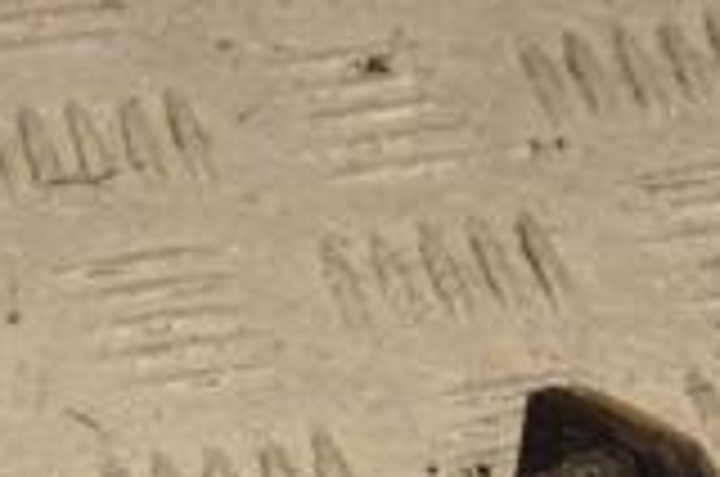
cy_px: 720
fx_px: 5848
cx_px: 544
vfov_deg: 4.6
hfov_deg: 7.0
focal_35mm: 293
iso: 800
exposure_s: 1/200
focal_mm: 52
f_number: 10
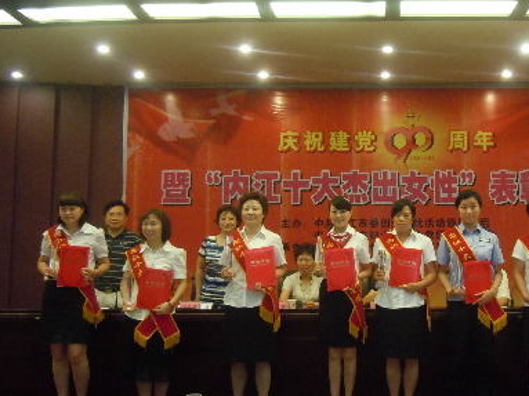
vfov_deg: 30.8
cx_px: 383
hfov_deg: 39.6
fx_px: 718
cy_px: 168
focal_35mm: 47
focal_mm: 5.4
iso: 400
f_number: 3.5
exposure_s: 1/25
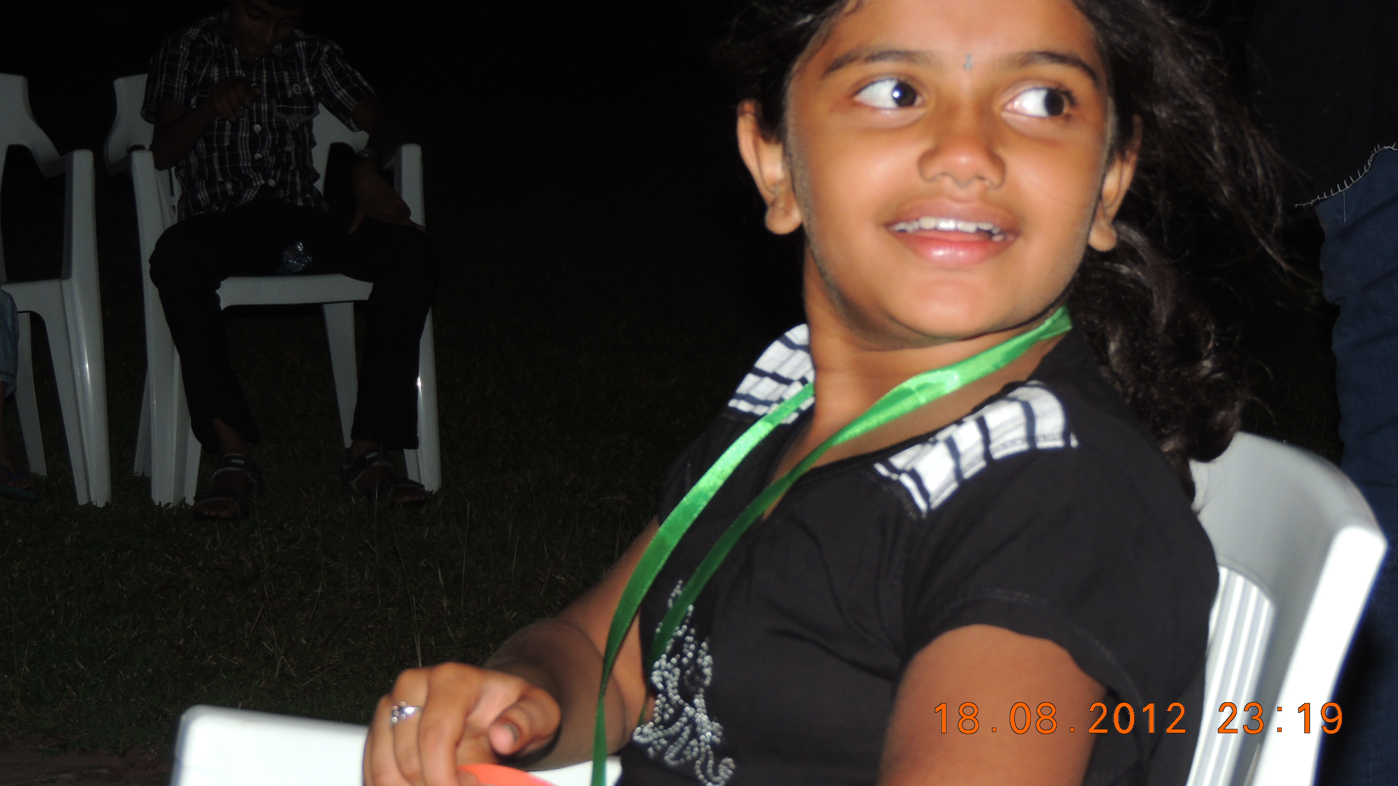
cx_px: 701
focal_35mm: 110
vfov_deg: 11.0
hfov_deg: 19.5
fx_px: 4077
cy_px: 299
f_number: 4.1
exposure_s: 1/60
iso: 200
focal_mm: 17.8
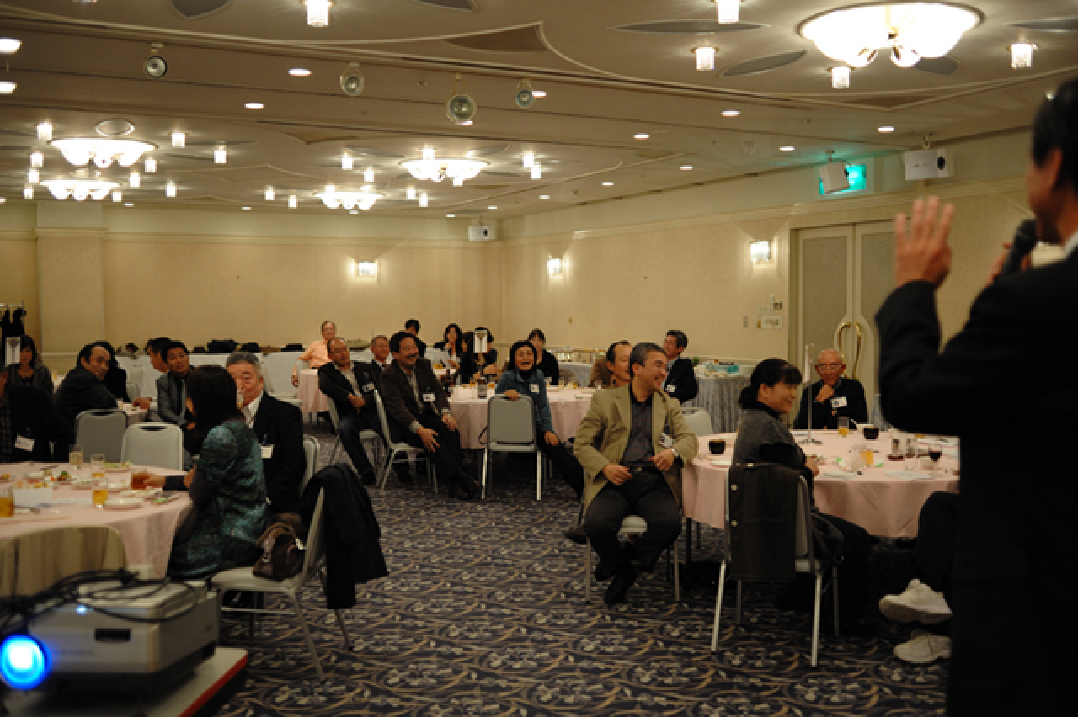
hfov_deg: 54.5
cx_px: 539
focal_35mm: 35
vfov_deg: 37.8
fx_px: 1047
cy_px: 358
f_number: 2.8
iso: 1000
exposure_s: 1/100
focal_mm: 35
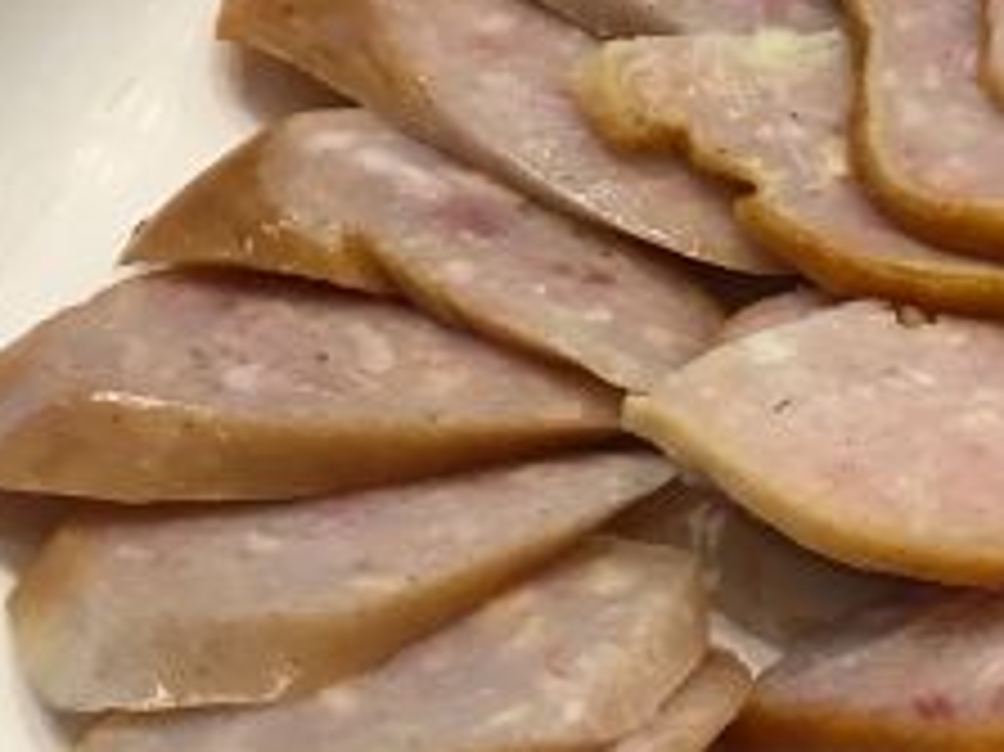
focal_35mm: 88
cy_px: 646
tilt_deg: -51.1
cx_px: 1256
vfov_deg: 16.6
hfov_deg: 20.6
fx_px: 2551
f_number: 1.8
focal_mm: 3.99
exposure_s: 1/33
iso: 40
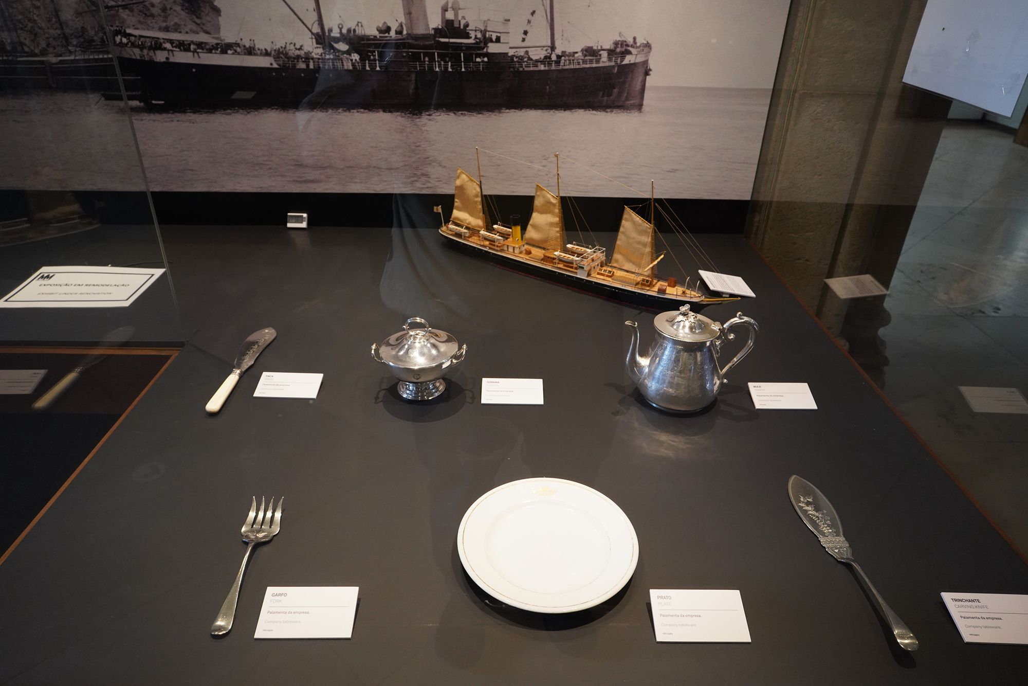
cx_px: 514
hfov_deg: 73.7
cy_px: 343
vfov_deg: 53.1
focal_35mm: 24
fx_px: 685
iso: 3200
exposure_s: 1/80
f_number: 6.3
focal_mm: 24
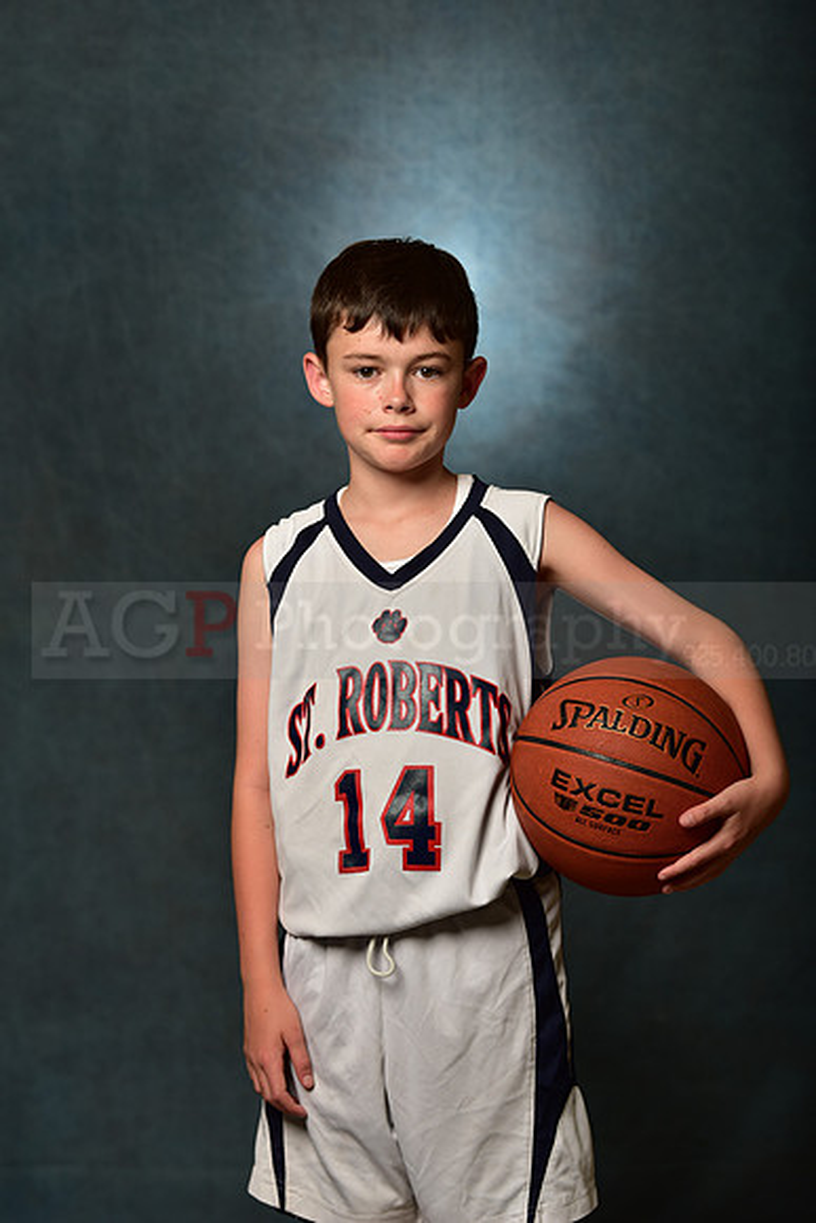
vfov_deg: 20.8
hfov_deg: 14.0
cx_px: 408
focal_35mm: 98
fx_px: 3330
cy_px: 612
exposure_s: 1/250
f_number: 4.5
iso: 250
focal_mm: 98
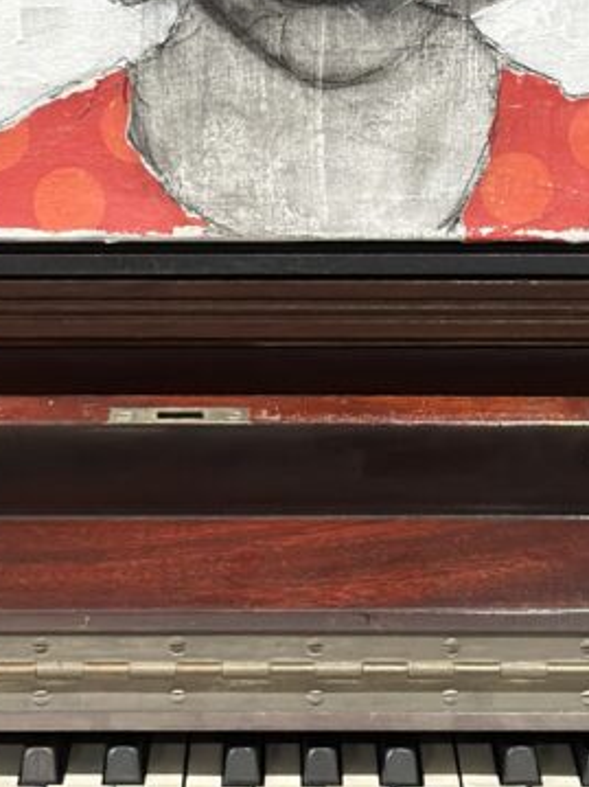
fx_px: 3110
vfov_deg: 14.3
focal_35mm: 137
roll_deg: -0.5
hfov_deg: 10.8
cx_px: 317
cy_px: 186
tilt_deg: -11.5
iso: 320
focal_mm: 6.86
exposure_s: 1/40
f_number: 1.78
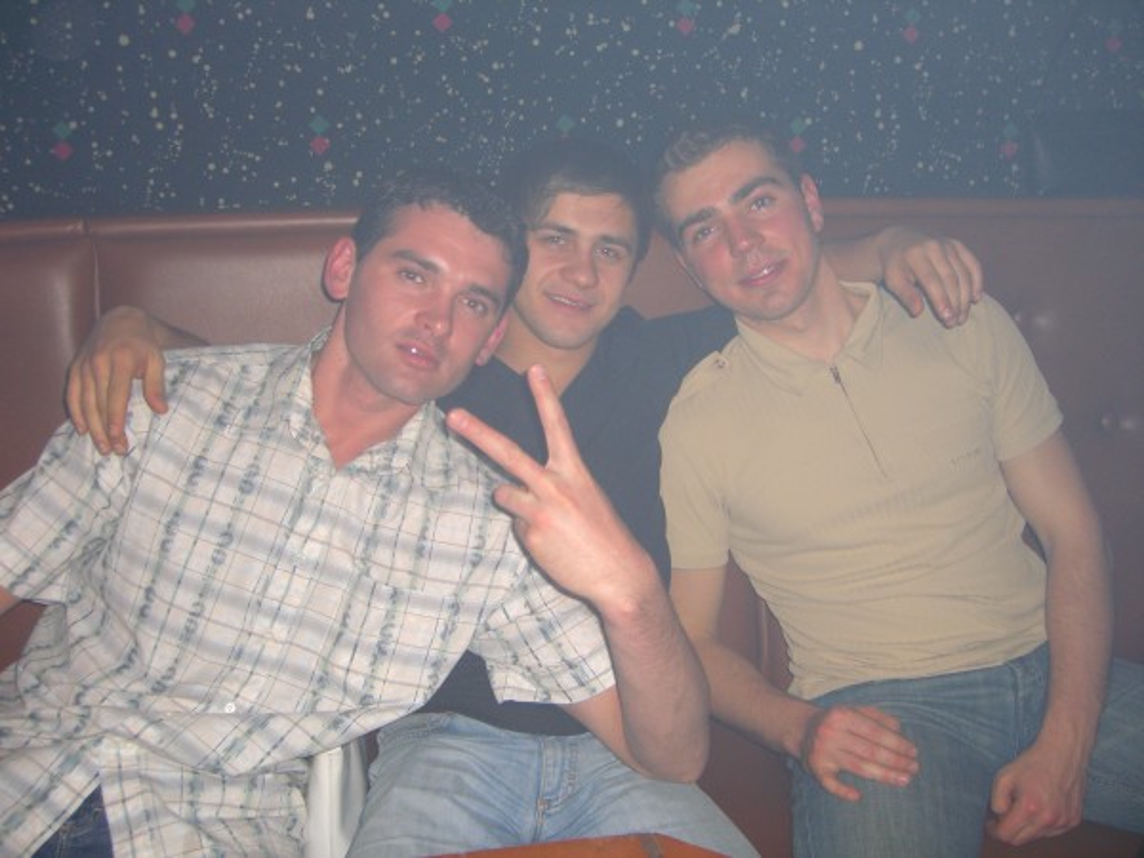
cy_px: 429
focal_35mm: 38
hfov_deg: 49.0
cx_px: 572
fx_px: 1256
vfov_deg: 37.7
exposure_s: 1/60
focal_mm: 7.9
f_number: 2.8
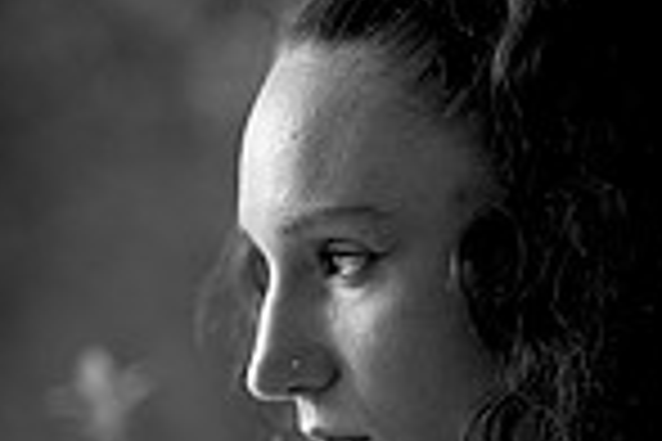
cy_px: 626
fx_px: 7171
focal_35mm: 390
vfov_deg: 3.5
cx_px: 212
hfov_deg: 5.3
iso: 100
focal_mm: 85
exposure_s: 1/4000
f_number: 1.4
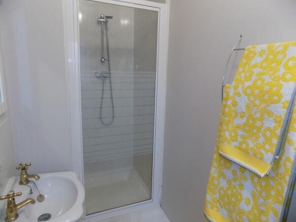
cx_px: 148
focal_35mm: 23
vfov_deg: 58.9
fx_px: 197
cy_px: 111
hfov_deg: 73.9
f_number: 3.1
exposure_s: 1/30
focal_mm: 4
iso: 280
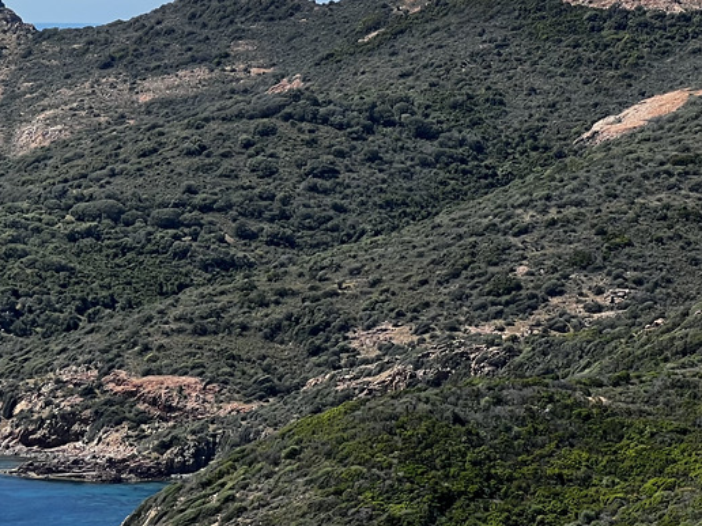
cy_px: 111
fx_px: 3630
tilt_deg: -2.0
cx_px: 118
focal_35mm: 179
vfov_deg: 8.3
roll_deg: -0.5
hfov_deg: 11.0
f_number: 2.8
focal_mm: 9
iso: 32
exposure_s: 1/847
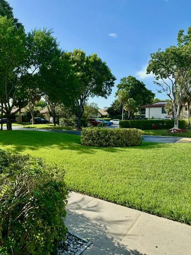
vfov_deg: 71.6
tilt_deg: -2.7
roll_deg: -1.9
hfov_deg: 56.8
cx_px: 96
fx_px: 177
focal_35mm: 24
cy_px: 128
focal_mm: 6.86
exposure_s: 1/2809
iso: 80
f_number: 1.78
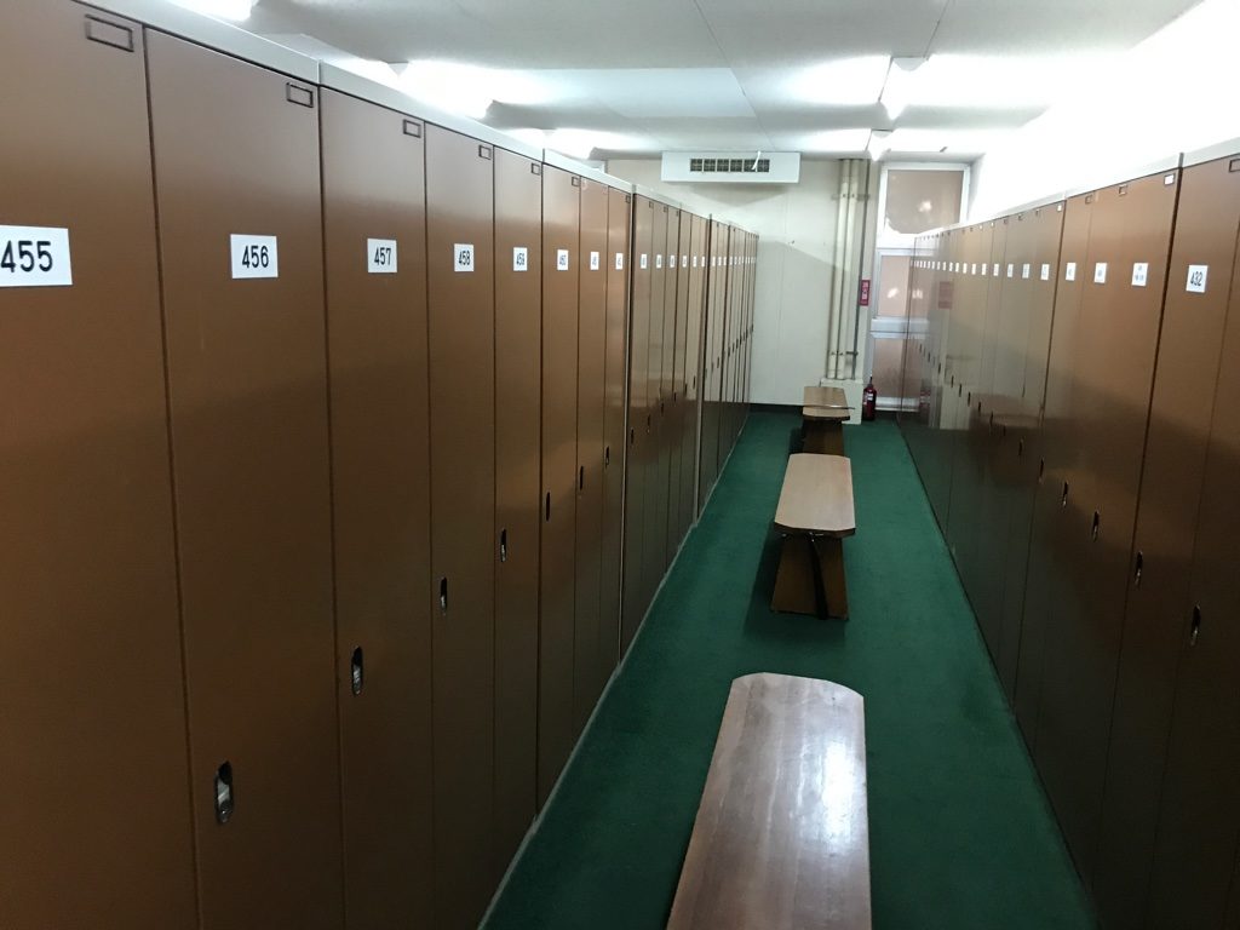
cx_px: 620
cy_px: 465
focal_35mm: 28
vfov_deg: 49.7
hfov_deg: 63.4
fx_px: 1003
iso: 100
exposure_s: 1/17
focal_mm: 3.99
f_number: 1.8
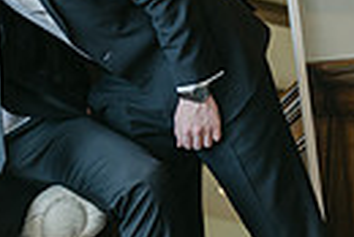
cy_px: 85
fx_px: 1654
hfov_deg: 11.4
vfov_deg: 8.2
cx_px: -283
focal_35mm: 168
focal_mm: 35
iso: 180
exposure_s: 1/125
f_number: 2
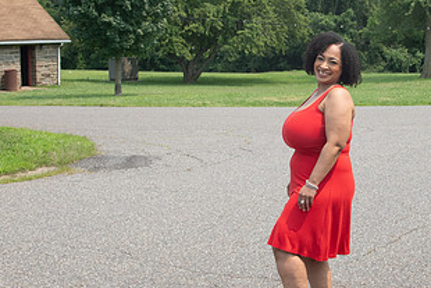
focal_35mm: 73
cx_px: 313
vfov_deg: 18.7
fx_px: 874
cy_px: 137
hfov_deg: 27.4
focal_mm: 38
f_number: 7.1
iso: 1250
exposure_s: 1/1250
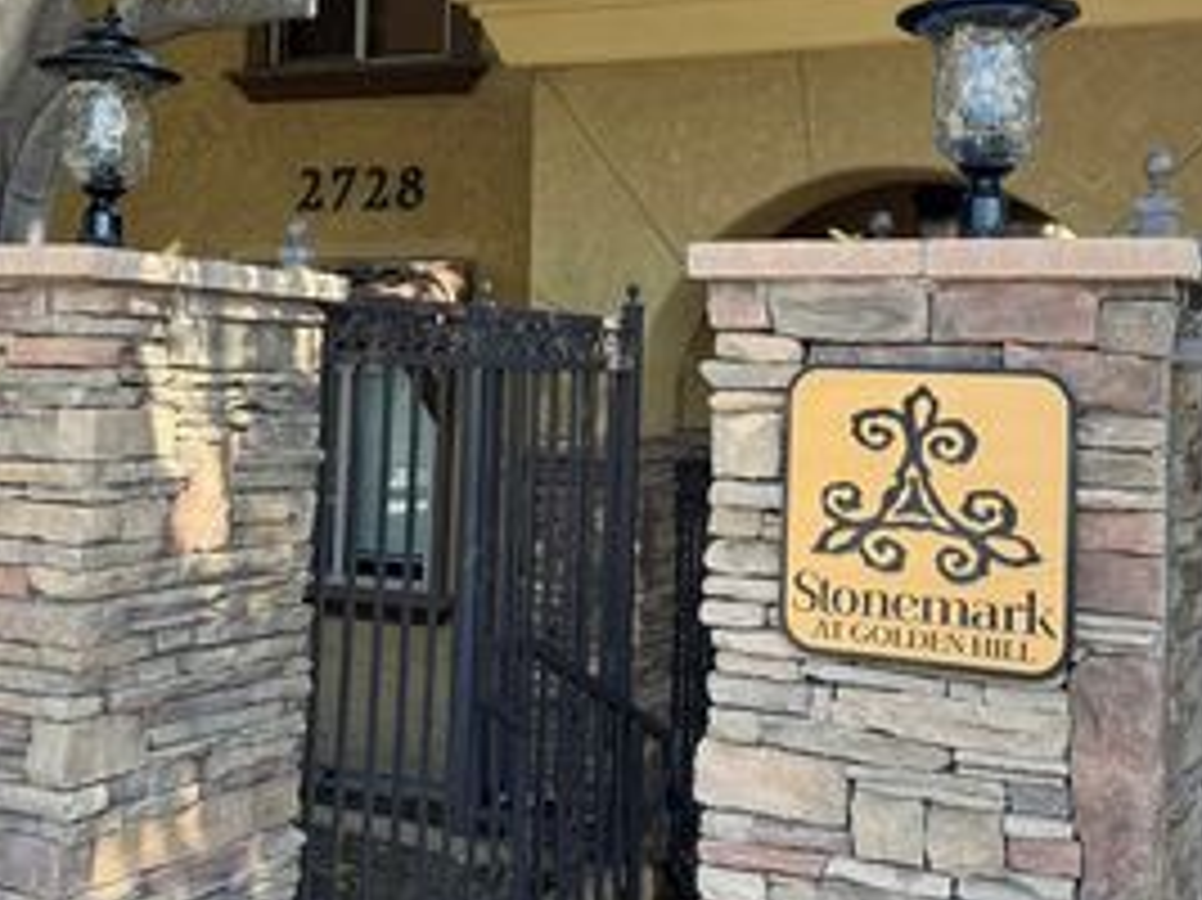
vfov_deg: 32.0
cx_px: 689
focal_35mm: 45
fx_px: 1562
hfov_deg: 42.0
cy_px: 317
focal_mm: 6.76
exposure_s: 1/451
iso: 80
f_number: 1.78
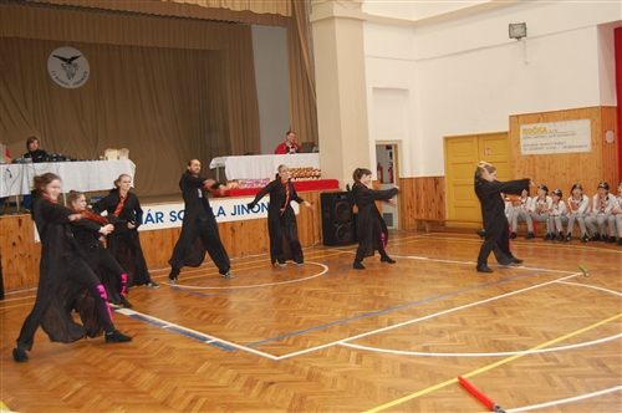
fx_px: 673
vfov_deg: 34.1
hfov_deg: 49.6
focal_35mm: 39
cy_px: 206
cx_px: 311
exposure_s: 1/60
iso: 640
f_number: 4
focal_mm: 26
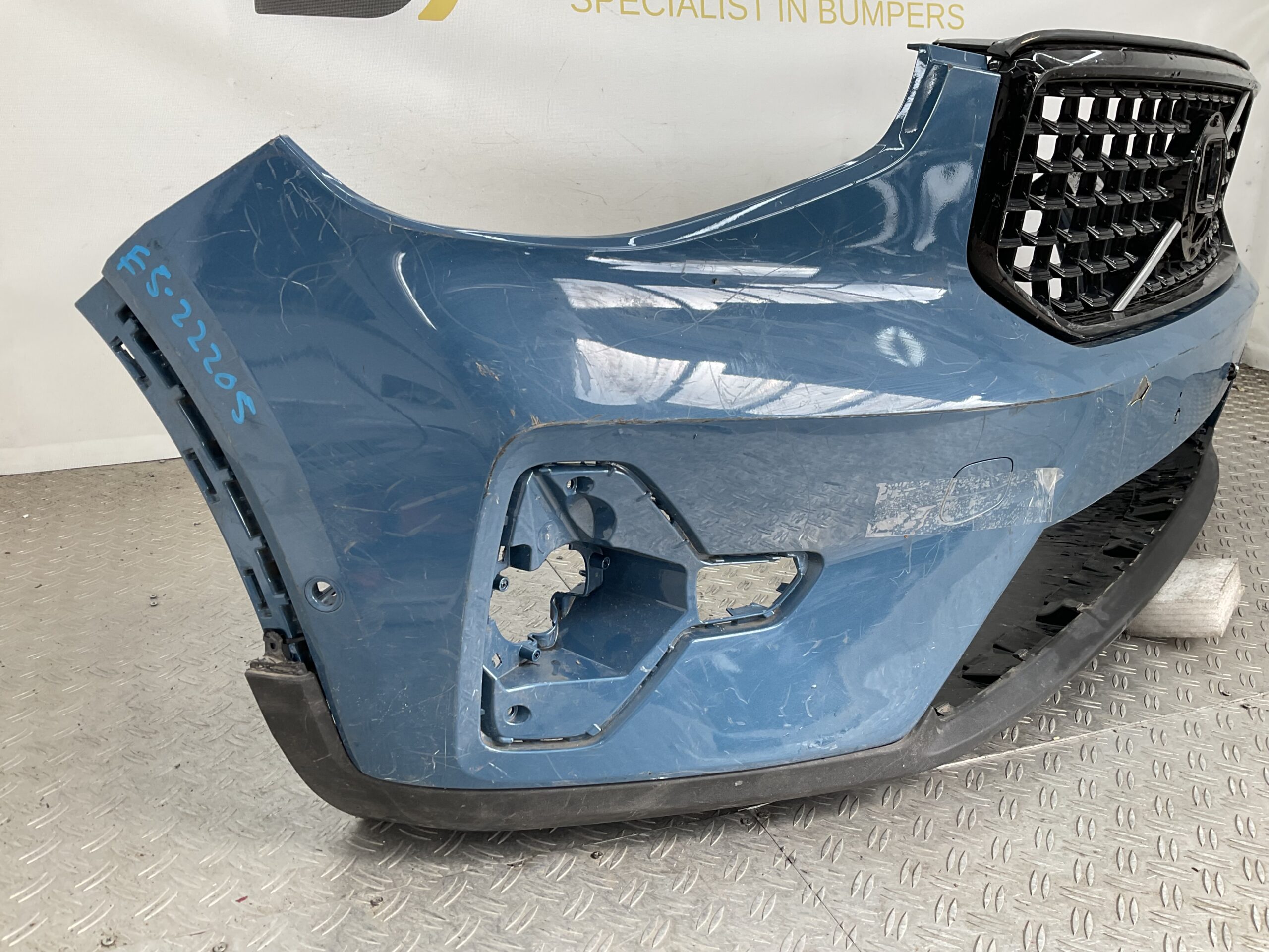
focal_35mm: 29
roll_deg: -2.9
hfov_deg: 61.7
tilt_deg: -19.0
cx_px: 634
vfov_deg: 48.2
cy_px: 476
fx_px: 1063
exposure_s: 1/102
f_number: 1.8
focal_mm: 3
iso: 16
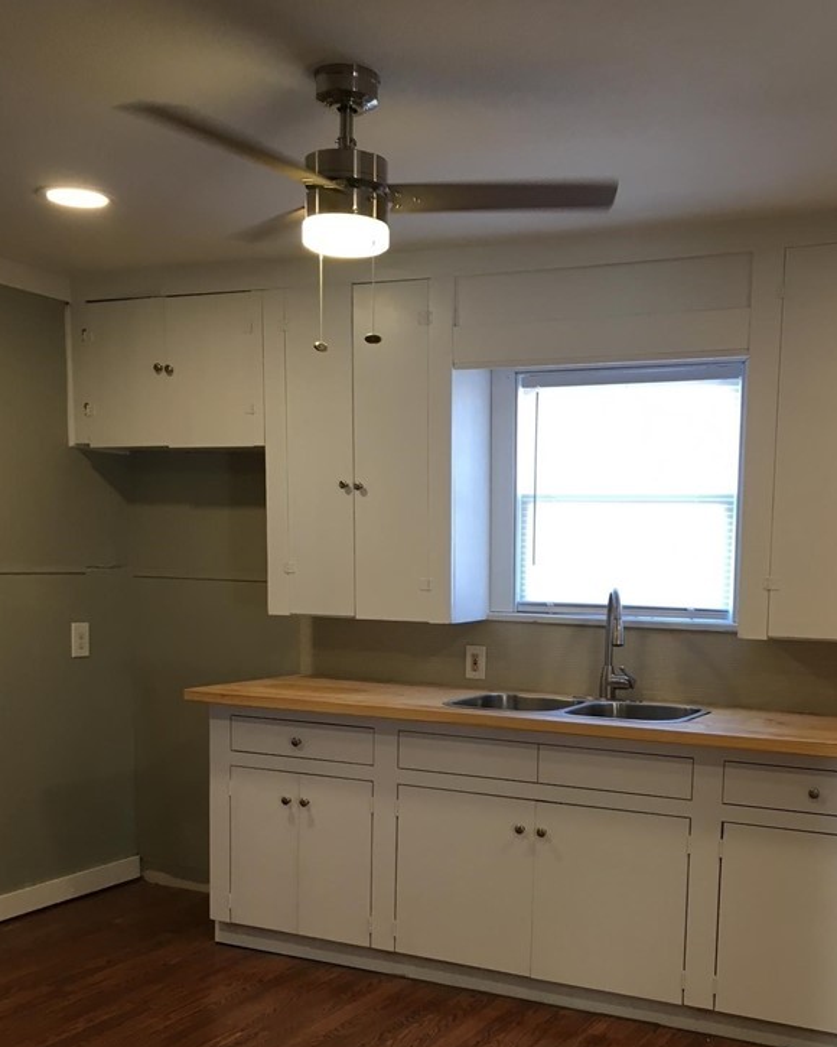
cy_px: 716
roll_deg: -1.6
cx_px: 496
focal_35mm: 40
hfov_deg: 37.2
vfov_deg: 45.0
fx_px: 1239
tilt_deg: -7.8
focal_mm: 4.15
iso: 50
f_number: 2.2
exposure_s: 1/30
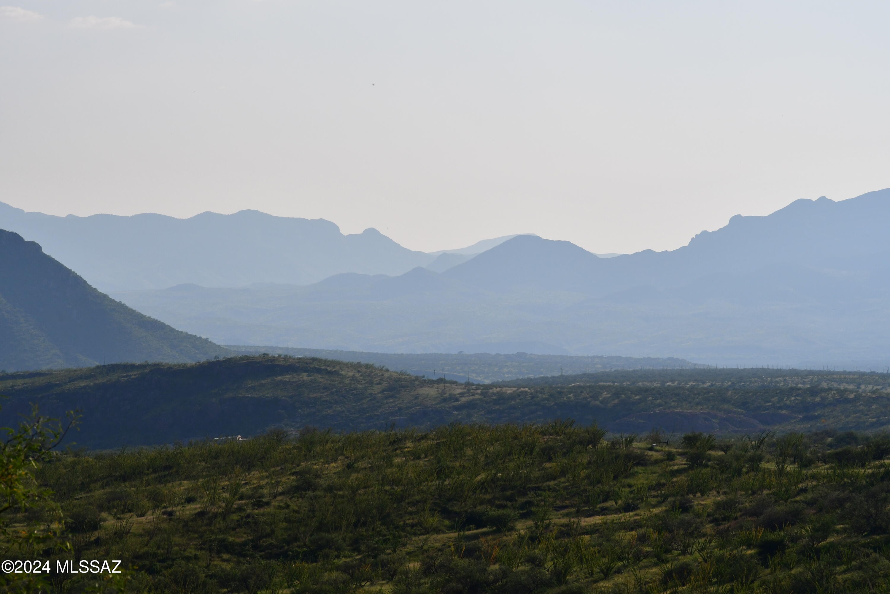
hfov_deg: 12.2
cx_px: 445
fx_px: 4153
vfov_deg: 8.2
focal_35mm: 168
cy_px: 297
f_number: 14
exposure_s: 1/2000
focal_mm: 112
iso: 800
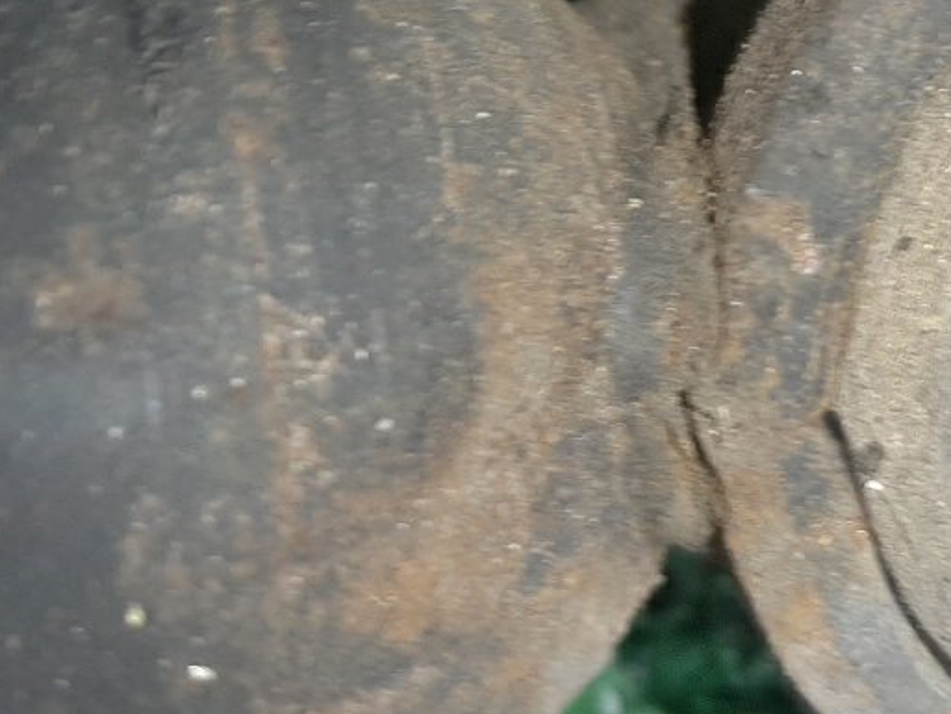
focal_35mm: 73
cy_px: 78
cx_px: 1086
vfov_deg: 19.8
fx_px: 2006
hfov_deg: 24.6
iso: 77
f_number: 1.7
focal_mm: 3.93
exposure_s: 1/50
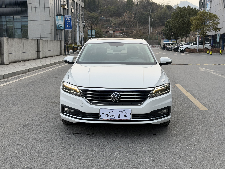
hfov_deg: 39.7
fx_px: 312
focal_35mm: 48
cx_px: 112
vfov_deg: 30.3
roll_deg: -1.2
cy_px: 84
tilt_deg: -7.8
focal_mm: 6.76
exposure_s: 1/124
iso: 64
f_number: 1.78
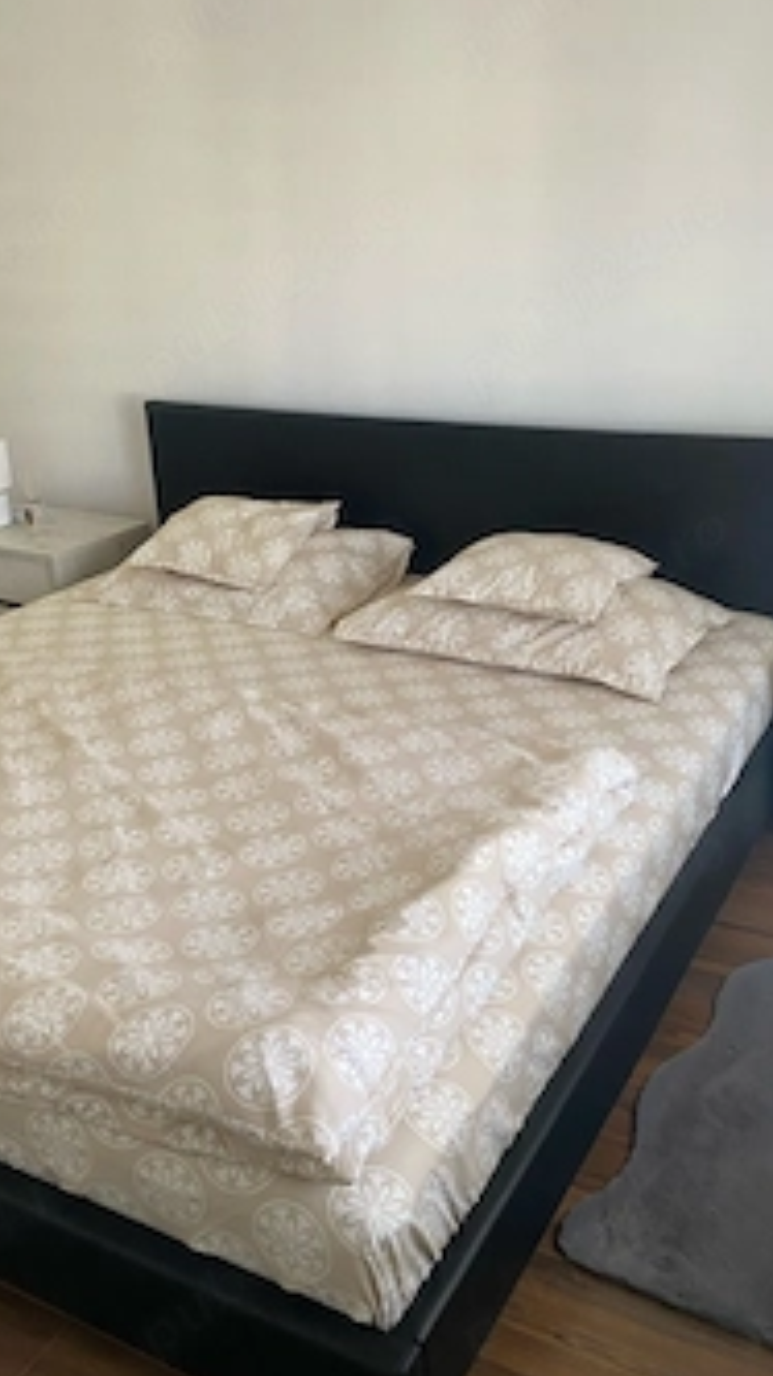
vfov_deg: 58.0
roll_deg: +2.3
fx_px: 1240
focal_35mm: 34
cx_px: 355
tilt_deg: -21.0
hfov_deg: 34.6
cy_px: 661
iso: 200
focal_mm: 4.25
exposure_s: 1/60
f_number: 1.8
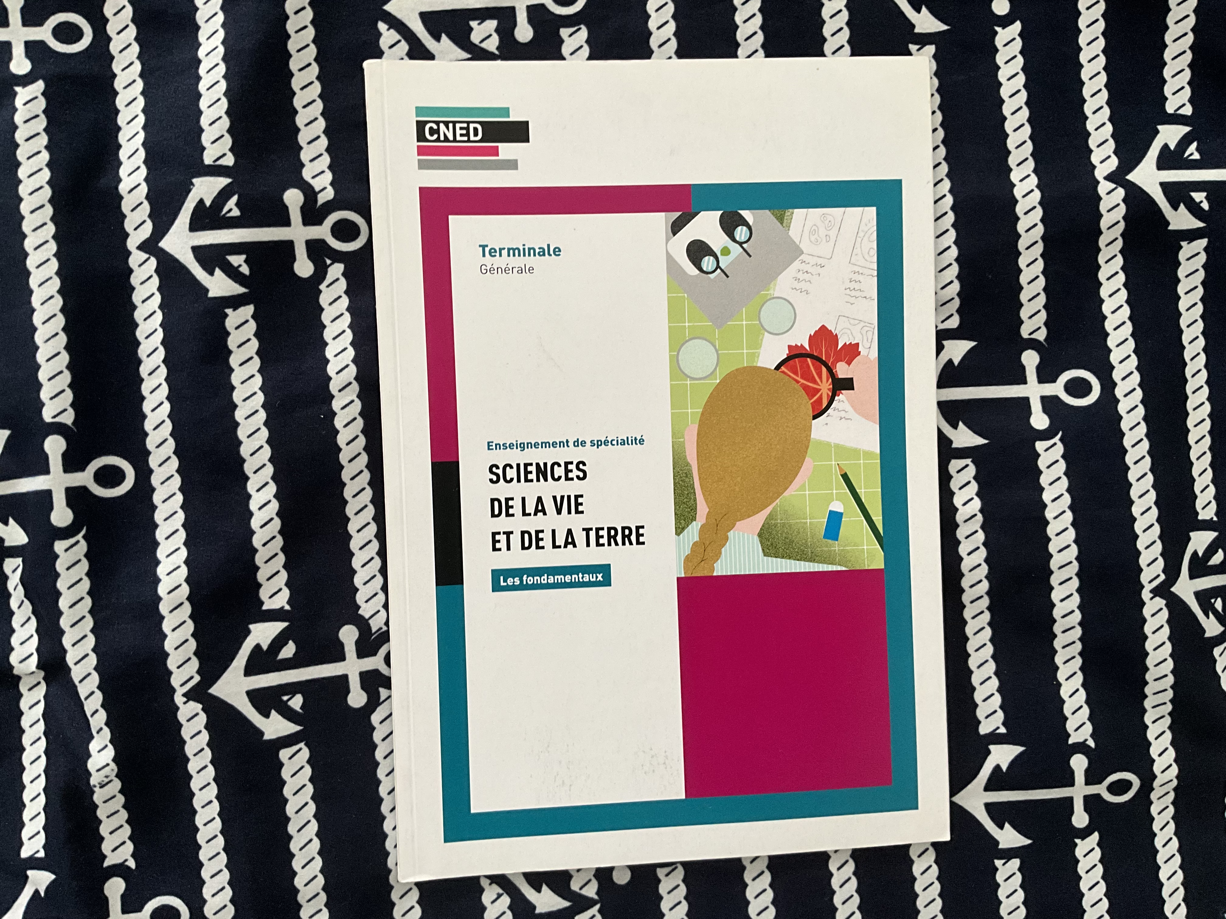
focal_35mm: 29
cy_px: 460
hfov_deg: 61.7
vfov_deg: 48.2
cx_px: 613
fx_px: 1027
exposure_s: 1/60
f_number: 1.8
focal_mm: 3
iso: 200
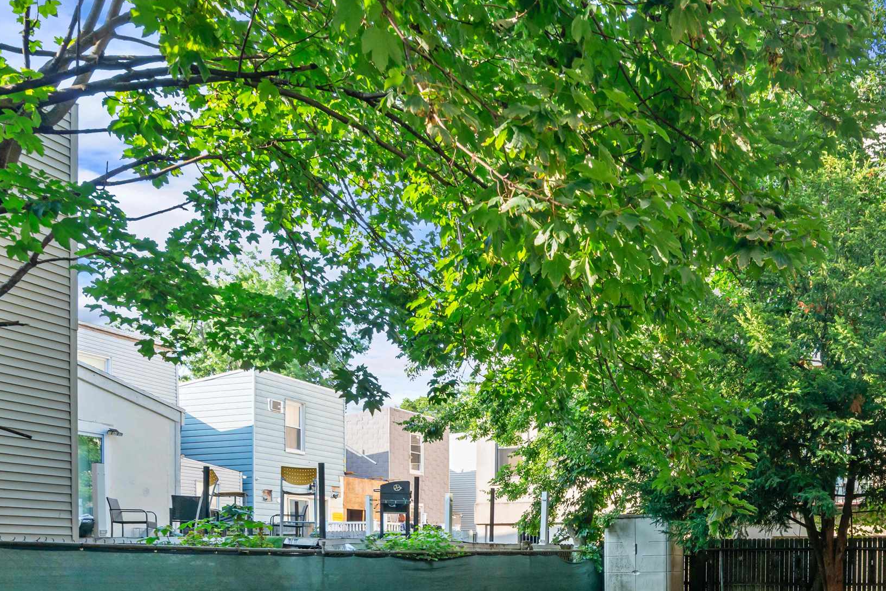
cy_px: 550
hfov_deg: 57.4
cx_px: 706
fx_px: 738
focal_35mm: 30
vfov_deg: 39.9
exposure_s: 1/125
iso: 400
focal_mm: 16
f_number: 8
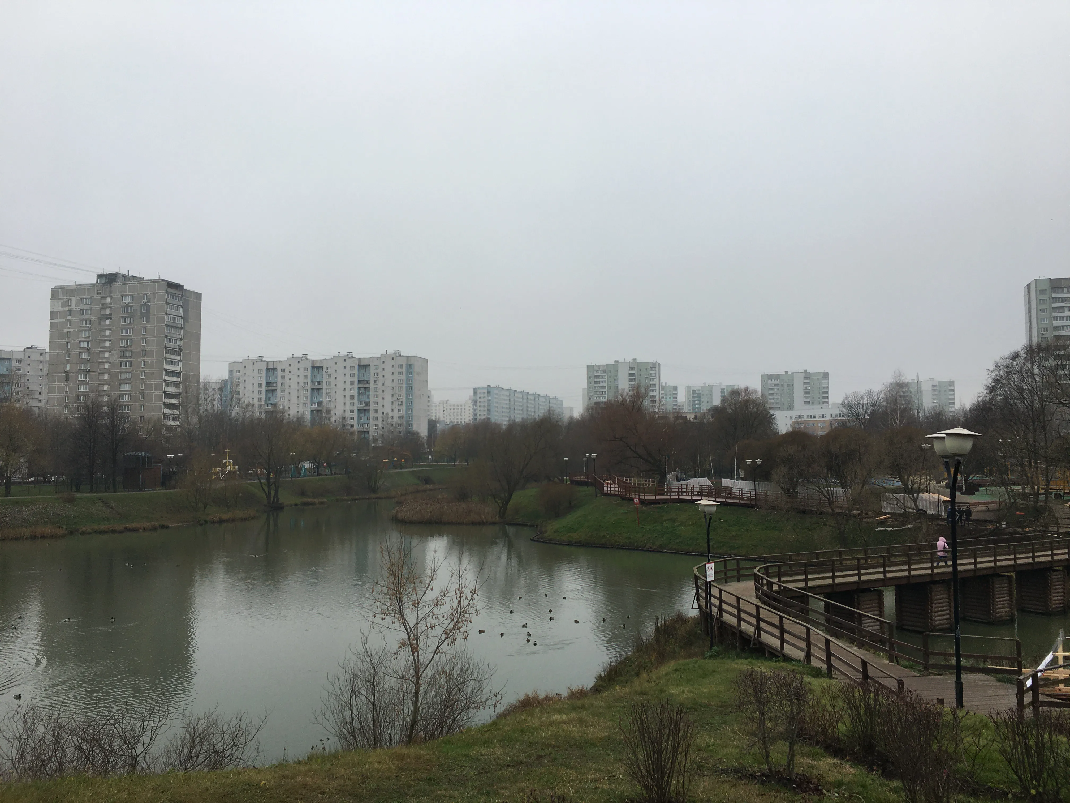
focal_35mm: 29
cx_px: 535
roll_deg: -0.9
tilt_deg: +2.6
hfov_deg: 61.7
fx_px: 896
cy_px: 402
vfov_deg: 48.2
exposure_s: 1/264
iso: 25
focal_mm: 4.15
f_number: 2.2
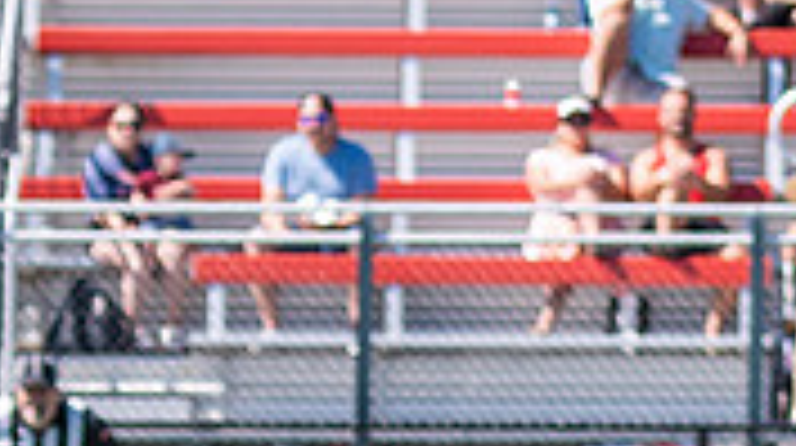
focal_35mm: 692
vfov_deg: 1.7
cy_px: 813
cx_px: 781
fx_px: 14586
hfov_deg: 3.1
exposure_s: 1/2000
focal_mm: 86
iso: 160
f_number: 2.8
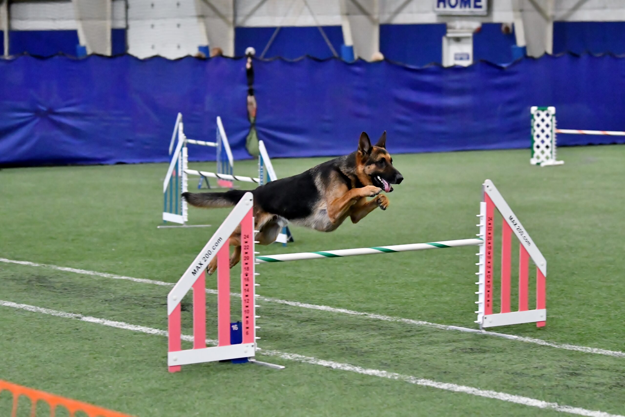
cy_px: 208
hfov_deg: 19.5
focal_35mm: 105
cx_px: 312
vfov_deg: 13.0
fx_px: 1823
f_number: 2.8
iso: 6400
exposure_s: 1/500
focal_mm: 70
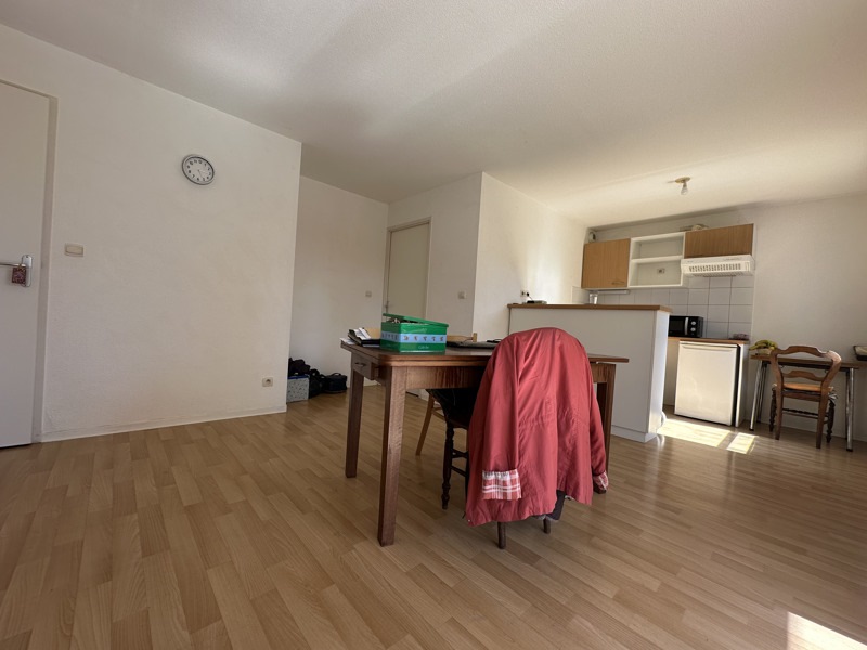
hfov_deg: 102.1
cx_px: 434
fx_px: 351
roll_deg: -3.7
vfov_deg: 85.7
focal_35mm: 14
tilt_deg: +0.4
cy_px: 325
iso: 40
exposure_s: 1/100
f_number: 2.2
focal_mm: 2.22
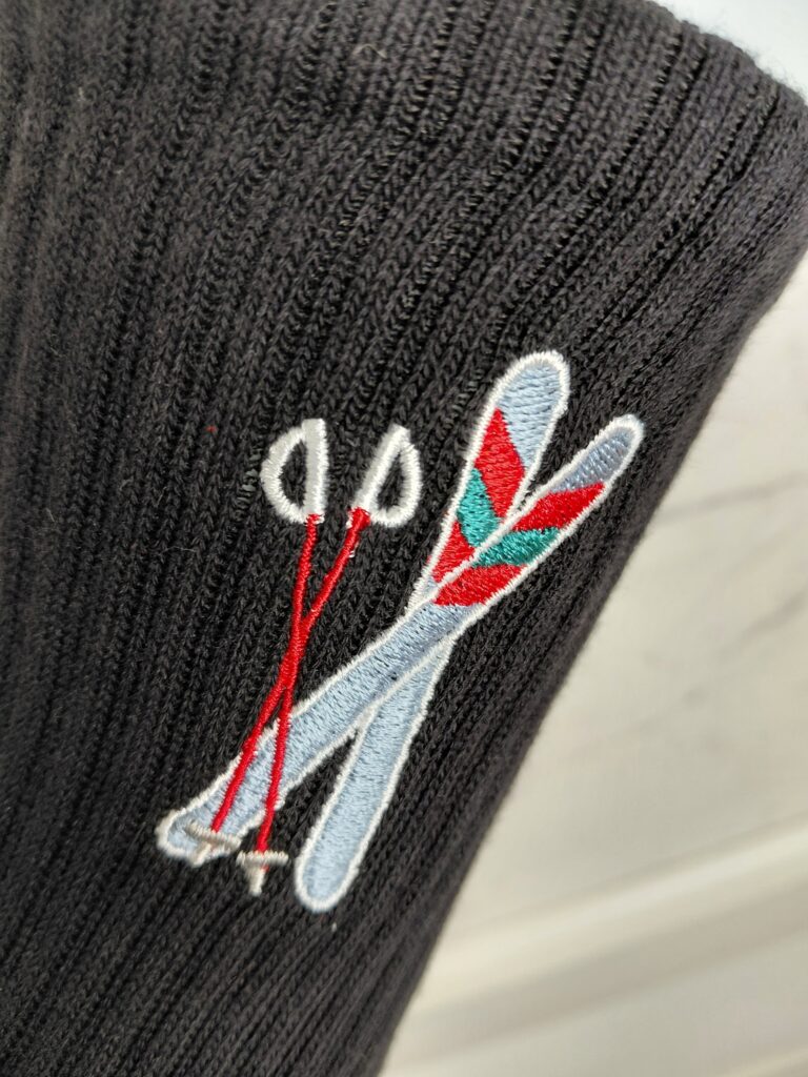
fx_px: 778
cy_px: 538
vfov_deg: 69.4
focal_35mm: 25
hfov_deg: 54.9
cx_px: 404
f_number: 1.8
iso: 100
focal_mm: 4.69
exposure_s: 1/100
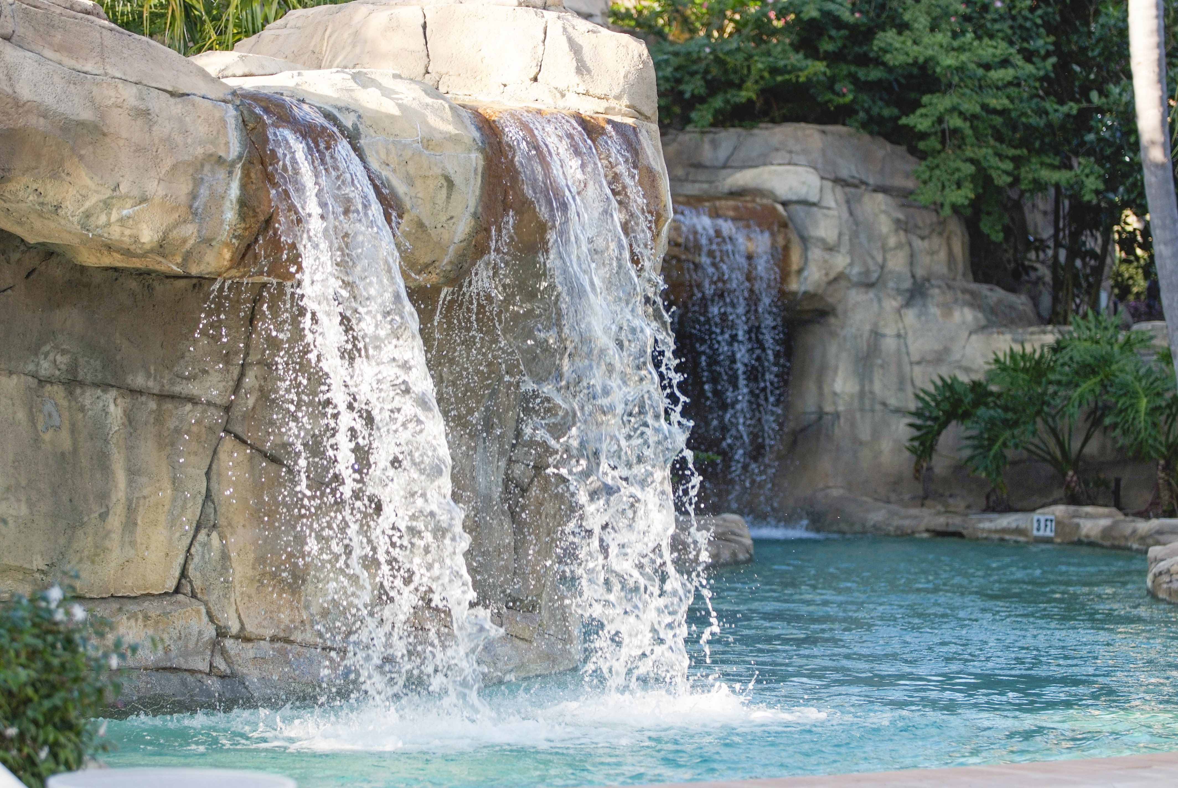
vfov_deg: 8.7
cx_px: 589
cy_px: 394
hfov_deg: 13.0
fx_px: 5176
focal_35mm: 158
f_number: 2.8
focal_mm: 105
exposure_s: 1/640
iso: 200
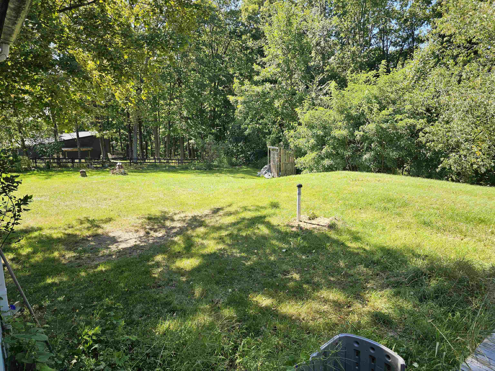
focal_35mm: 23
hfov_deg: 73.9
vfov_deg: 58.9
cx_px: 248
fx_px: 329
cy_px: 186
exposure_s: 1/187
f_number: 1.7
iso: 10
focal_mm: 6.3
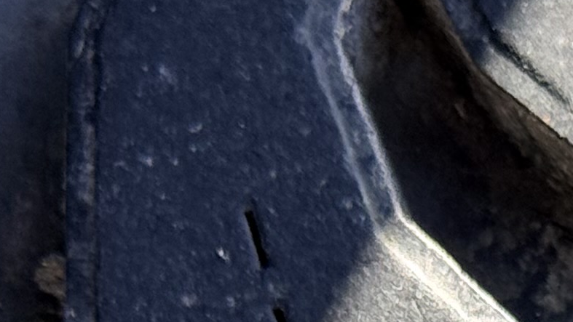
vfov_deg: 4.4
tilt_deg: -55.3
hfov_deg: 8.0
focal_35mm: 268
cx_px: 701
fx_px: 4073
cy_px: 965
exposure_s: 1/693
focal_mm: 6.76
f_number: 1.78
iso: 80
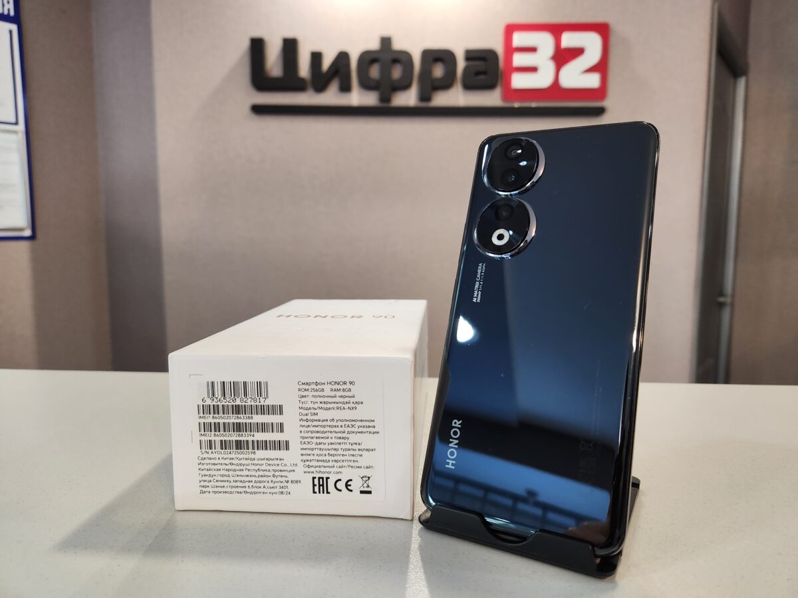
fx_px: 530
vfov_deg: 58.9
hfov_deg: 73.9
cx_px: 399
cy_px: 299
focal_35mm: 23
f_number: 1.8
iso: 250
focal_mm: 5.4
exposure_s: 1/100
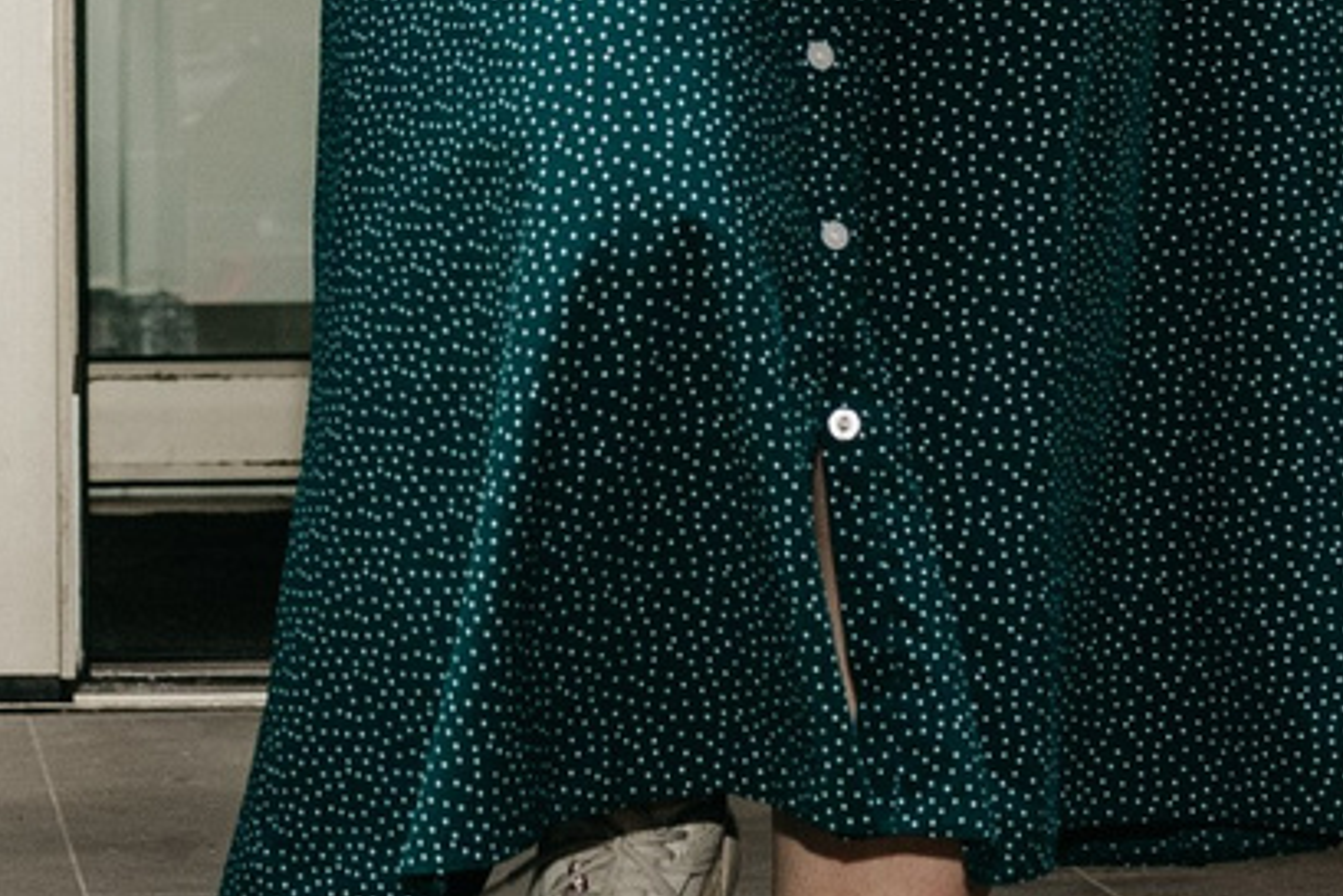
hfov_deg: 9.1
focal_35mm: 224
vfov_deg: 6.0
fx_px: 8359
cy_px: -635
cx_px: 121
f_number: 4
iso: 400
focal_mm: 35
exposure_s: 1/160
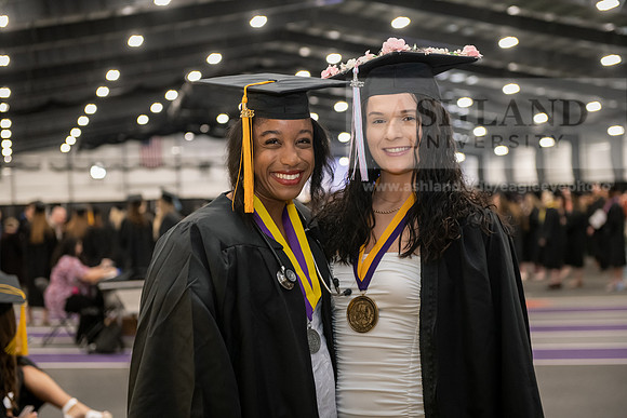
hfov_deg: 33.4
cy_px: 209
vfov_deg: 22.6
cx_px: 314
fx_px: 1045
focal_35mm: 60
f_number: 3.5
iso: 2500
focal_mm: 60
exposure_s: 1/160
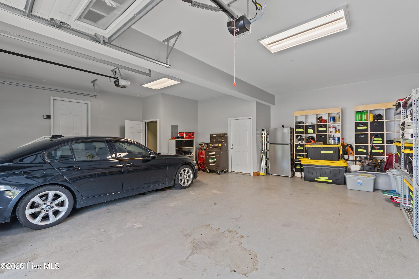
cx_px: 210
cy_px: 140
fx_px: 175
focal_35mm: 15
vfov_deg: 77.3
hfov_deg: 100.4
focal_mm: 10
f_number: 4.5
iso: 100
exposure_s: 1/2
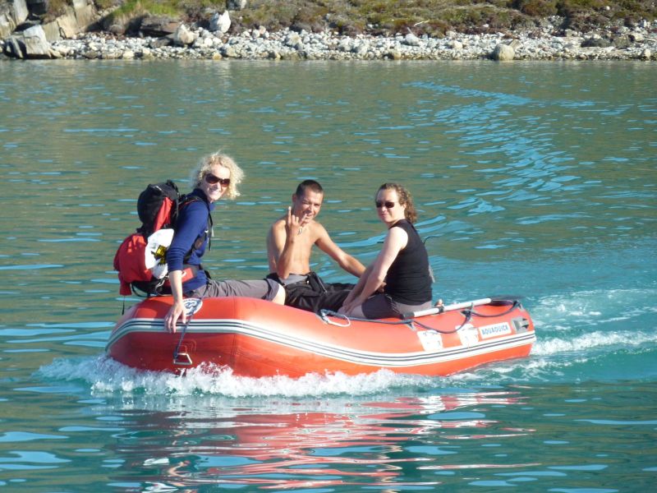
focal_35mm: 182
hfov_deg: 10.9
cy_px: 246
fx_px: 3454
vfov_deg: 8.2
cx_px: 328
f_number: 4.5
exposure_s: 1/500
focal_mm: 29.9
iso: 160
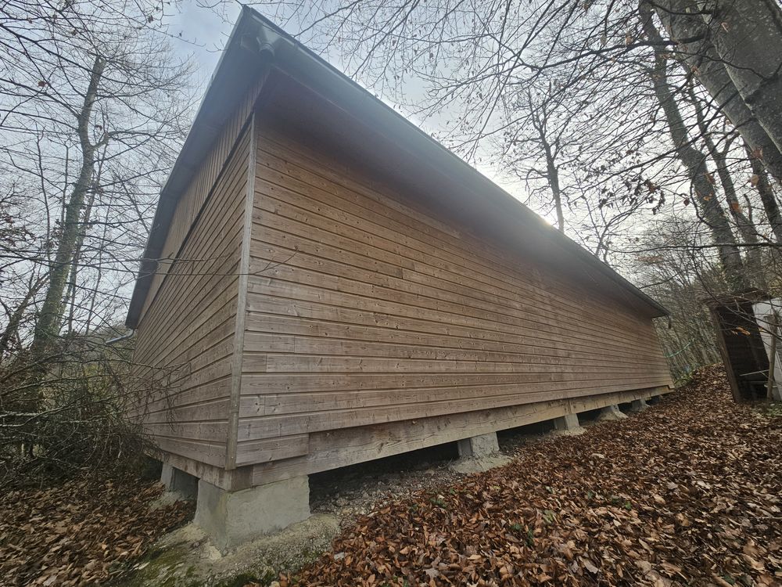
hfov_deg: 106.2
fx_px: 294
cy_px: 294
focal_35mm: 13
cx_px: 391
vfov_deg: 89.9
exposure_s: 1/850
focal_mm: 2.2
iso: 50
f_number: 2.2
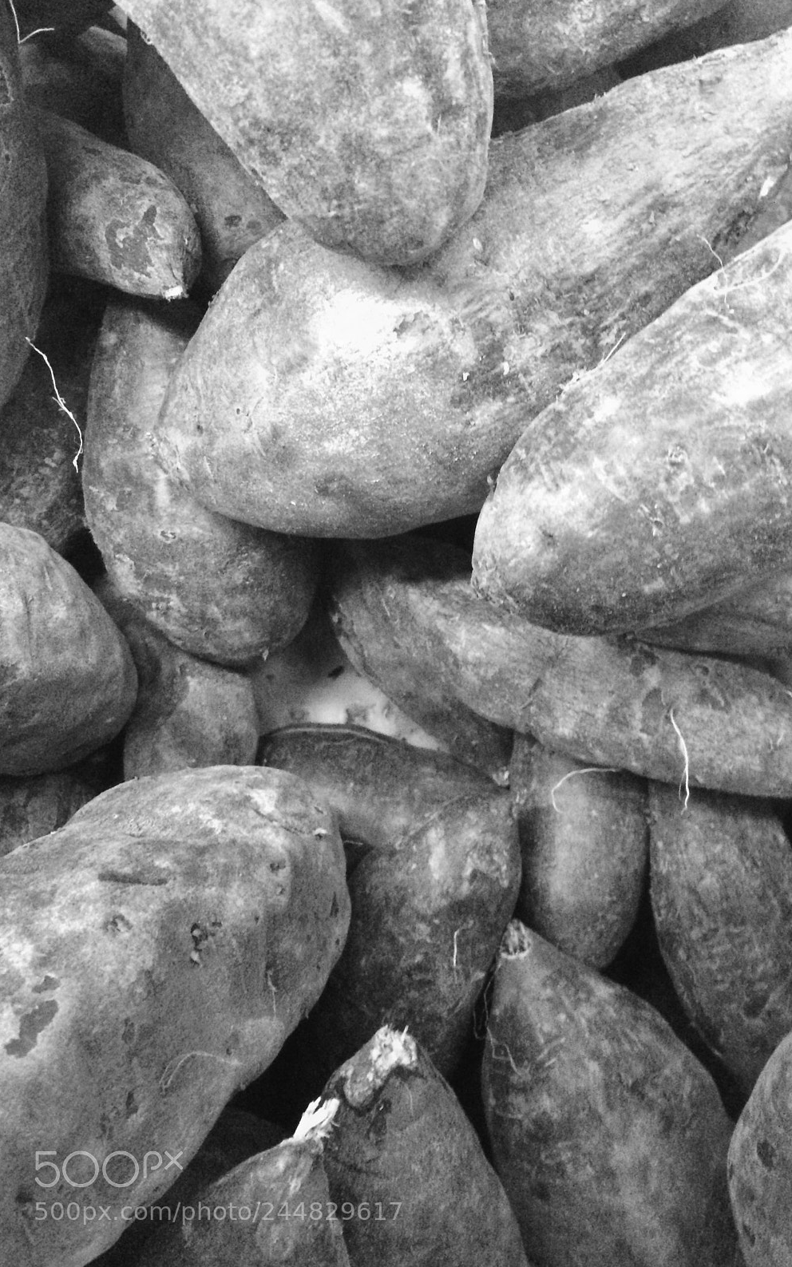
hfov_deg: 40.5
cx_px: 464
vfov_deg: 61.2
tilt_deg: -85.1
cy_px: 635
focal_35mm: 31
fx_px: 1070
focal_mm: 4.15
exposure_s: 1/15
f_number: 2.2
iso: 800
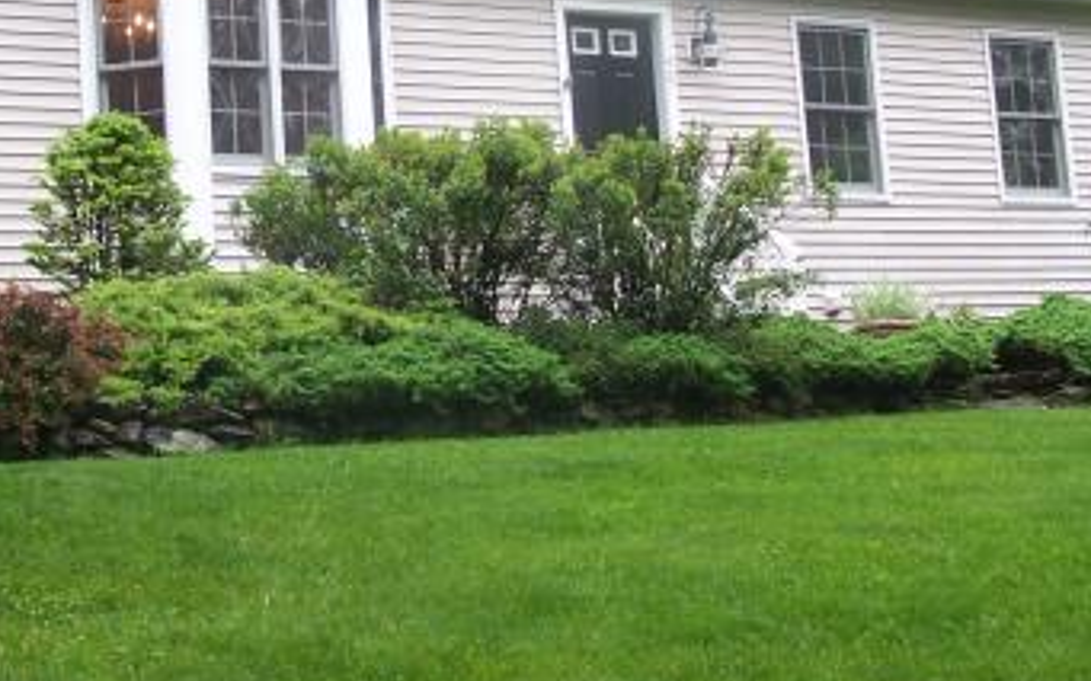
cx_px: 384
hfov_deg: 22.5
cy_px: 83
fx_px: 2735
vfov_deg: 14.1
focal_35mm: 92
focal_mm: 8.5
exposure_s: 1/60
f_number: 3.2
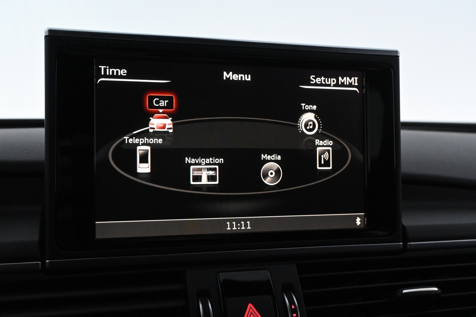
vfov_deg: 32.4
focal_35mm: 41
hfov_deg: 47.2
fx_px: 545
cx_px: 238
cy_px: 158
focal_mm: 27.5
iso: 6400
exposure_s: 1/125
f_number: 5.6
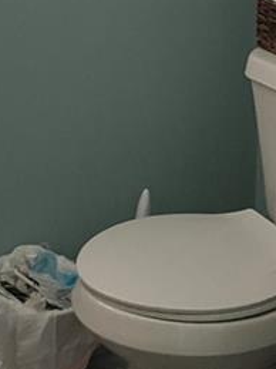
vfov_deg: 21.6
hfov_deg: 18.6
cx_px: -9
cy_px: -168
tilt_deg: -1.5
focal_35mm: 77
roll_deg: -1.6
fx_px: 819
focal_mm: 4.2
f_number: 1.6
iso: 500
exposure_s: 1/60
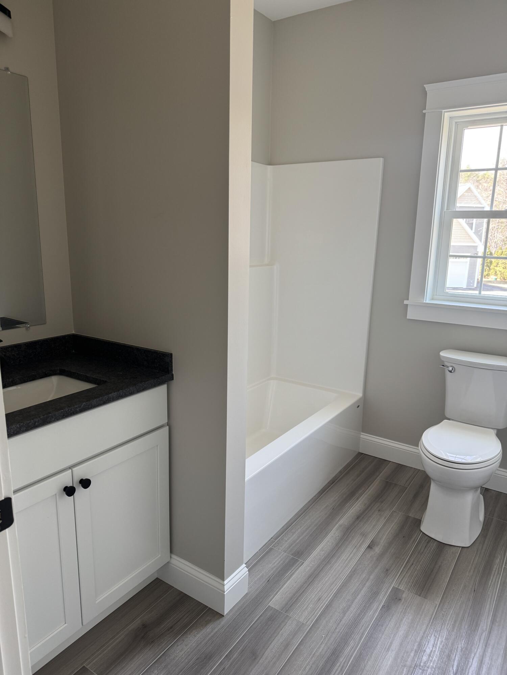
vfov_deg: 71.6
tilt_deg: -13.3
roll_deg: -0.9
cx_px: 254
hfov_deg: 56.8
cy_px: 338
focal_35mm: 24
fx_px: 469
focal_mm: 6.76
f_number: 1.78
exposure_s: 1/60
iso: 160
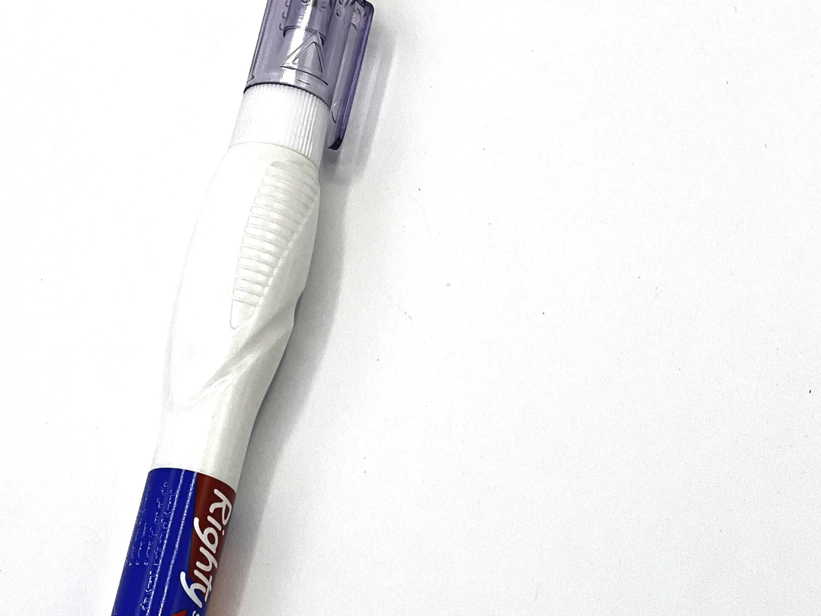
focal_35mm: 160
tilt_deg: -67.4
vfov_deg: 9.3
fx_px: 3795
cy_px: 192
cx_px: 232
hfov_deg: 12.3
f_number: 2.8
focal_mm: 9
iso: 32
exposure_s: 1/374
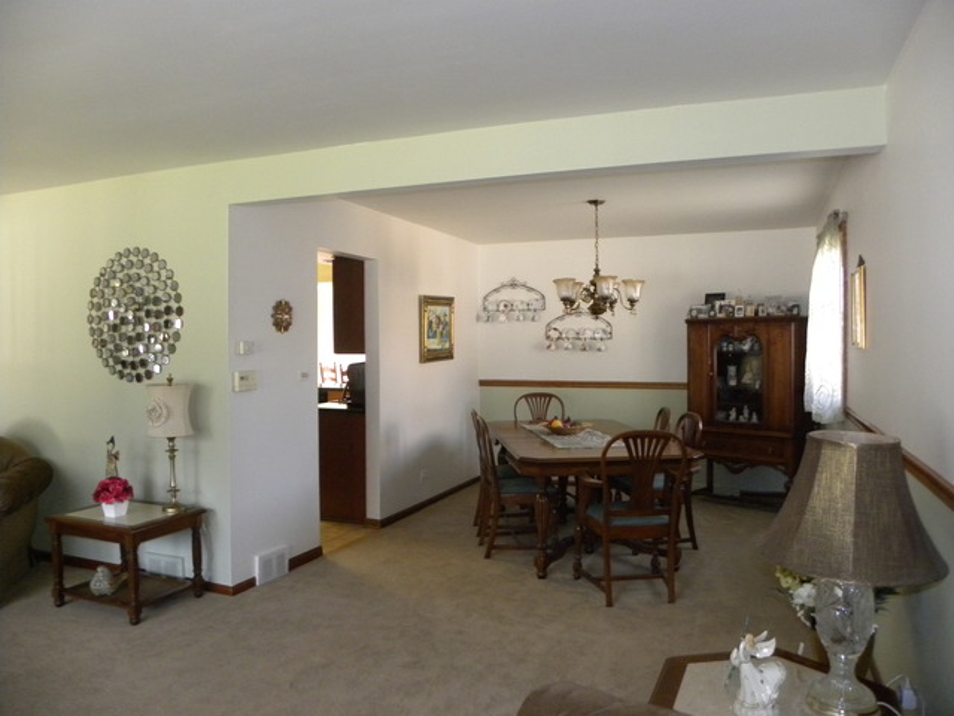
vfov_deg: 53.1
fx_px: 717
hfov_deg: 67.3
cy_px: 358
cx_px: 477
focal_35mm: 26
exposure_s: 1/30
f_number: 2.8
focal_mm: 4.6
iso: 400
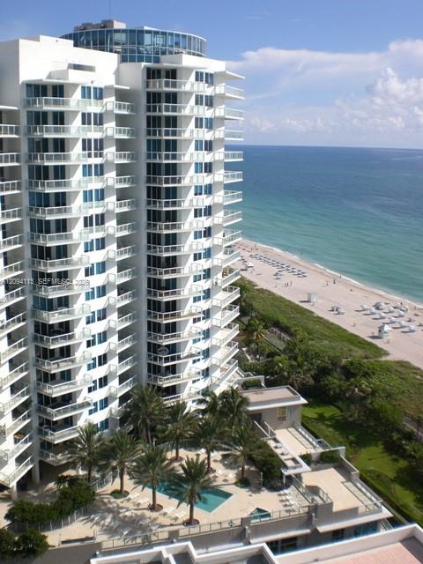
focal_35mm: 38
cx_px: 212
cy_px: 282
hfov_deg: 37.7
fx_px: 619
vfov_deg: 49.0
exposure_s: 1/640
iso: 50
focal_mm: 6.3
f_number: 4.4
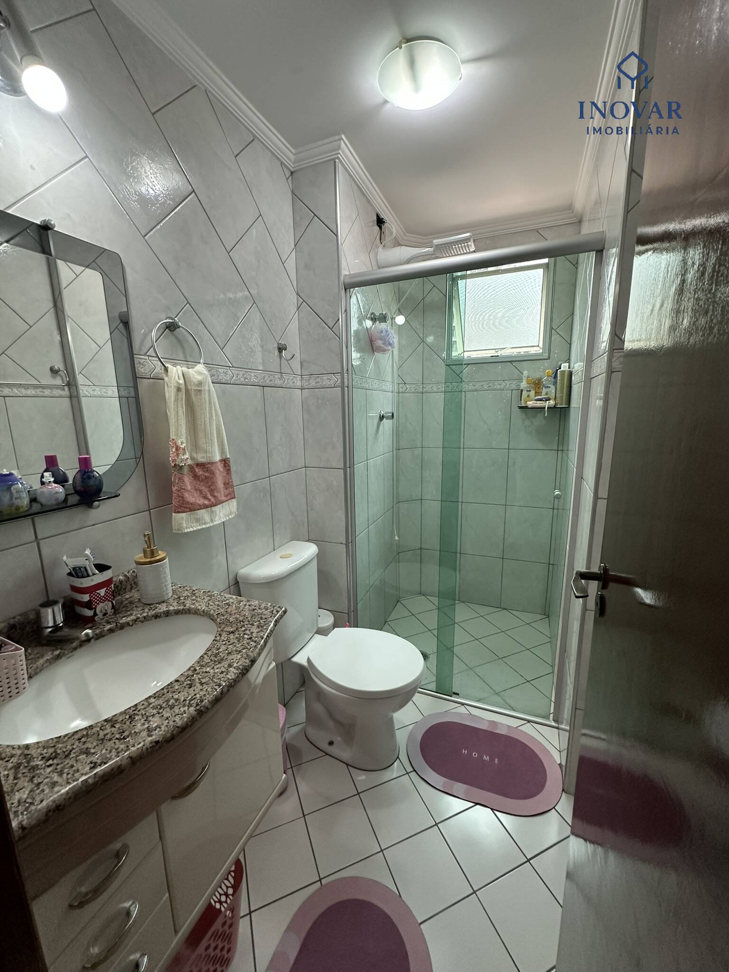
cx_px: 364
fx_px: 393
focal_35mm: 14
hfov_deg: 85.7
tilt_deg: -10.2
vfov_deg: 102.1
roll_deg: -0.3
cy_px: 486
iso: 250
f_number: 2.2
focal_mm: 2.22
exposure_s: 1/120
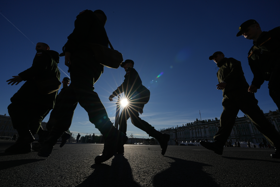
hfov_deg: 96.7
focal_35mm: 16
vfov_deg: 73.7
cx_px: 140
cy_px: 94
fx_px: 124
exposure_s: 1/640
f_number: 18
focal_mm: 16
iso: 200
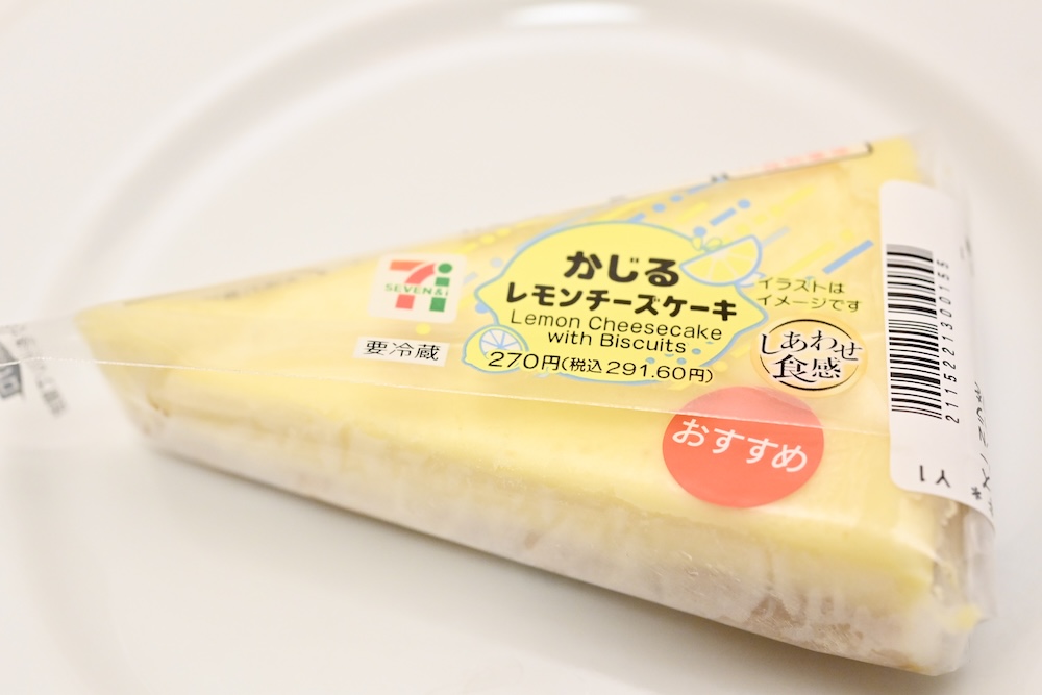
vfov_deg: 22.6
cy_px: 348
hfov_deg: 33.4
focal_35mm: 60
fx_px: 1737
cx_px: 521
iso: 6400
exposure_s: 1/200
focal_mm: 60
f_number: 7.1
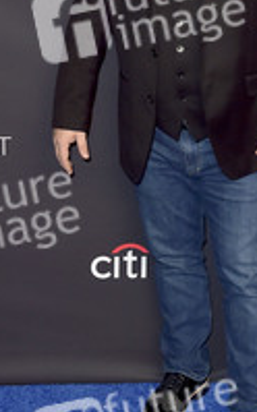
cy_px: 118
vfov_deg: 25.0
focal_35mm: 82
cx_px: 200
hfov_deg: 15.8
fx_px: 921
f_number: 6.3
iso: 250
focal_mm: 40
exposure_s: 1/250
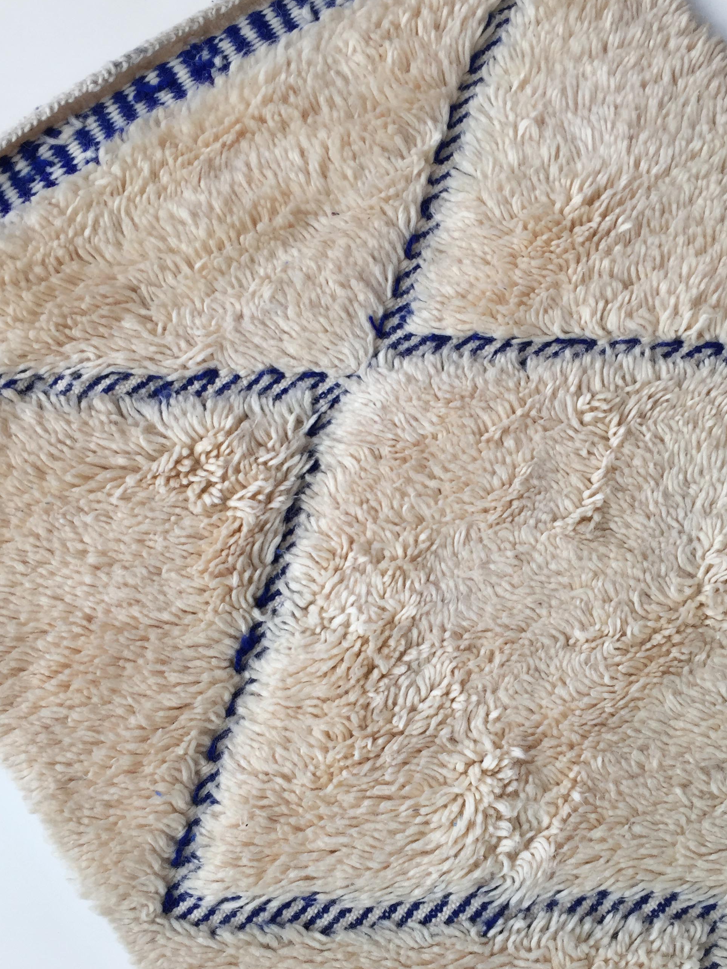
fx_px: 1036
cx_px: 408
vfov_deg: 50.0
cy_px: 541
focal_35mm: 37
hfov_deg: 38.6
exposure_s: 1/100
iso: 40
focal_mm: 4.15
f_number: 2.2
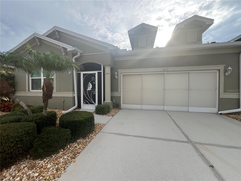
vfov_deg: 89.9
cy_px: 90
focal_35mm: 13
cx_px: 120
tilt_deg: -1.1
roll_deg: -1.6
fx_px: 91
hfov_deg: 106.2
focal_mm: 1.57
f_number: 1.8
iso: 32
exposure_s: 1/704
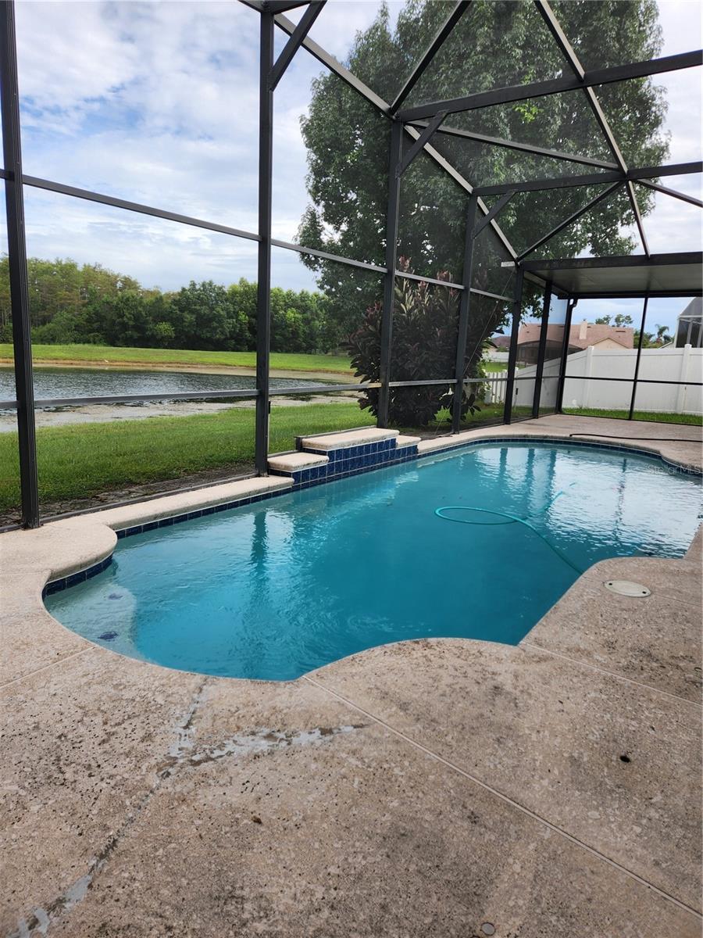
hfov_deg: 58.9
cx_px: 352
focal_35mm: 23
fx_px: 623
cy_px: 469
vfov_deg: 73.9
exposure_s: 1/407
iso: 20
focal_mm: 5.4
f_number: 1.8
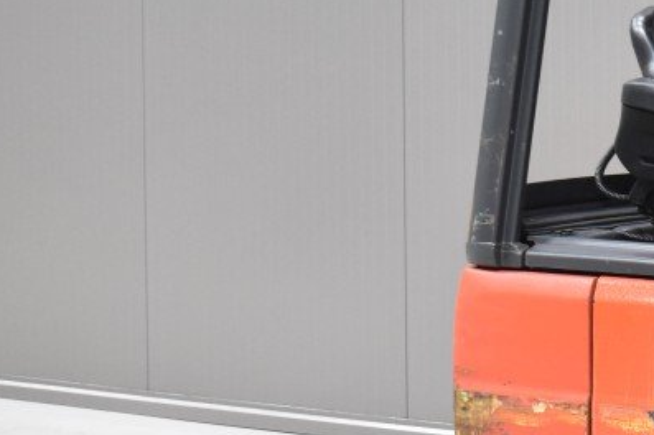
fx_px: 2142
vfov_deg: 11.6
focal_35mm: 118
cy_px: 122
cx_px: 939
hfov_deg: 16.1
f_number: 5
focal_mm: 26
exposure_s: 1/25
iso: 1600
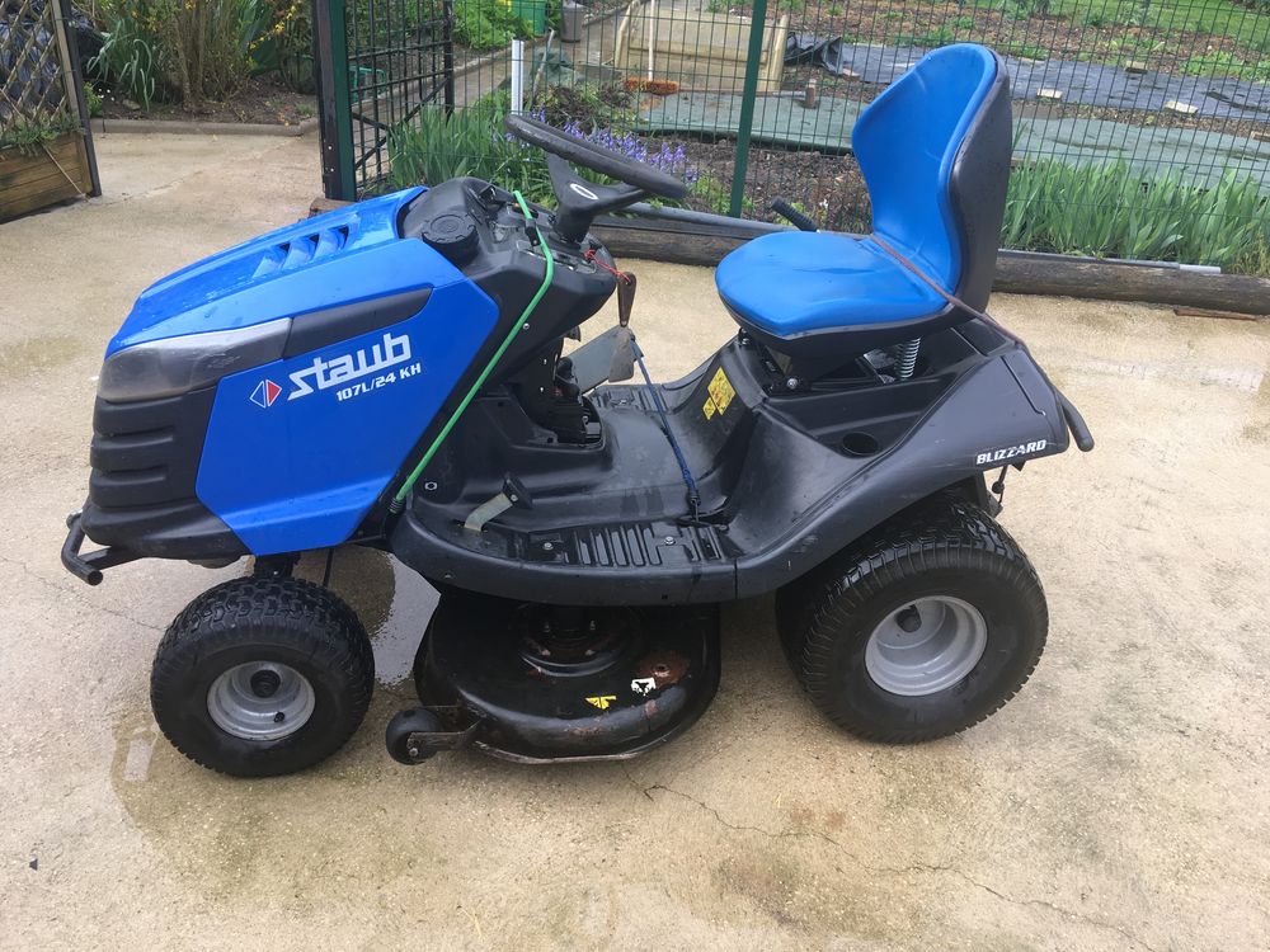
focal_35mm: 29
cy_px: 476
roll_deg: -5.0
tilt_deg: -28.6
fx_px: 1064
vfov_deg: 48.2
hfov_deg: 61.7
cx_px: 635
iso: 25
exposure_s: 1/100
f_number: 2.2
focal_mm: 4.15
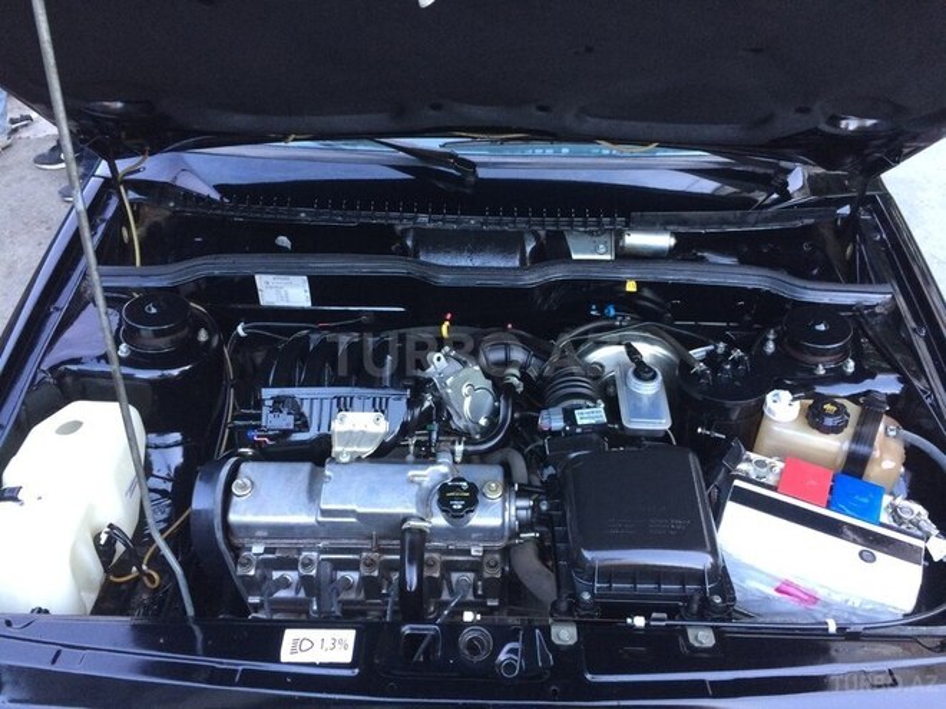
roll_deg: -2.5
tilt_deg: -40.5
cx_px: 473
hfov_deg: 61.7
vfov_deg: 48.2
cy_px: 354
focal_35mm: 29
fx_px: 793
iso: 200
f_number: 2.2
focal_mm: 4.15
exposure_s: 1/33
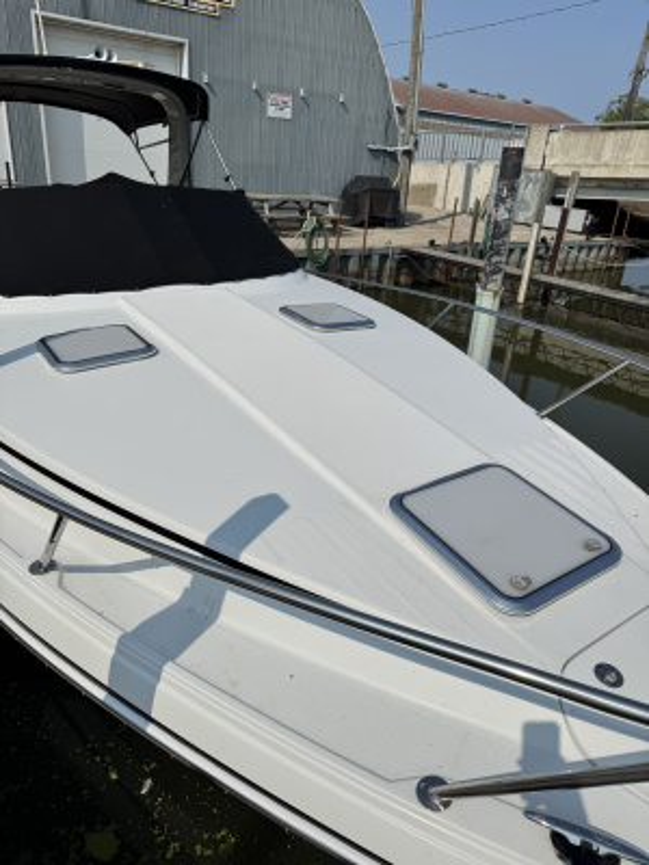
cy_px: 432
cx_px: 324
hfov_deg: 56.8
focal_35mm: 24
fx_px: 600
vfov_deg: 71.6
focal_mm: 6.76
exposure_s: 1/15152
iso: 64
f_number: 1.78
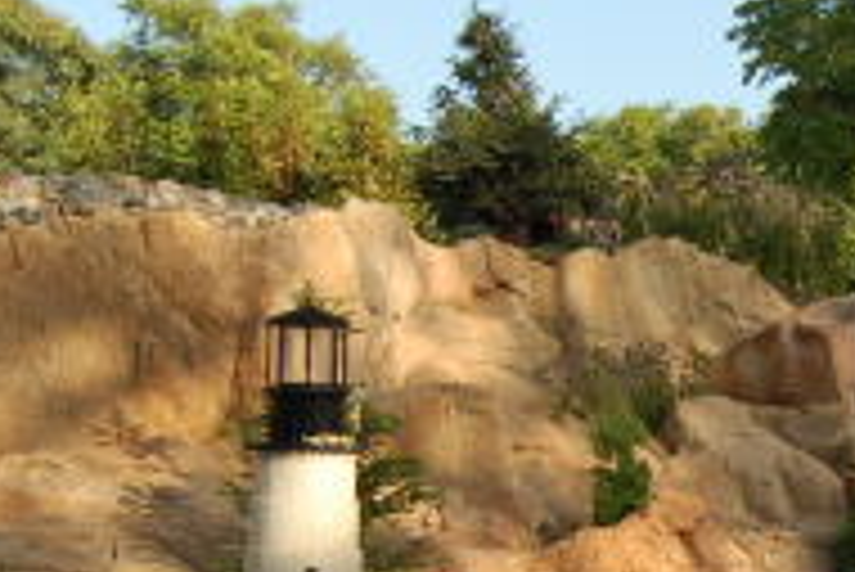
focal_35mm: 111
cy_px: 509
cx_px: 909
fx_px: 2638
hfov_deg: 17.8
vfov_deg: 12.3
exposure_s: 1/200
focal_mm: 22
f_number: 7.1
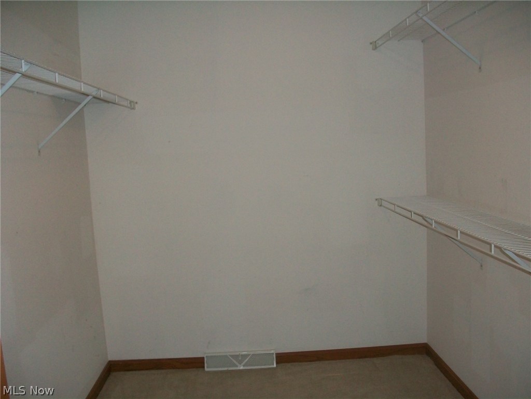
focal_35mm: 34
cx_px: 266
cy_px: 200
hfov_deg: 54.0
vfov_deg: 41.8
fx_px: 522
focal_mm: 5.7
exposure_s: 1/60
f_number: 2.8
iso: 120
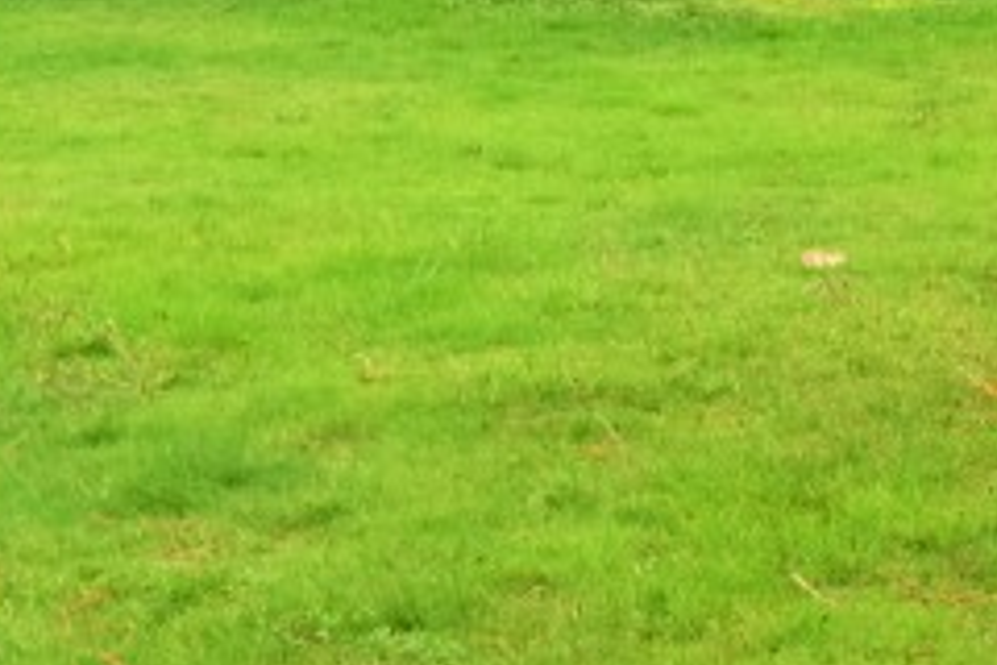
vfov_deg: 10.2
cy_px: -463
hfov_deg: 15.9
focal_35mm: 128
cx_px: 270
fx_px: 3545
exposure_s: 1/60
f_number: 8
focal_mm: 20
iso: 720
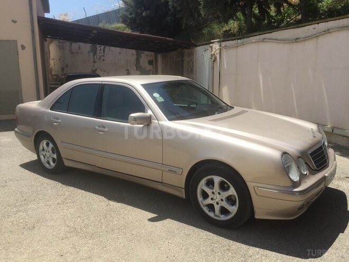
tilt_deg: -10.5
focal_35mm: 29
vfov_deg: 48.2
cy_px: 131
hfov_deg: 61.7
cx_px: 174
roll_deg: -1.8
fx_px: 292
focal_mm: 4.15
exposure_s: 1/1980
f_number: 2.2
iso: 32
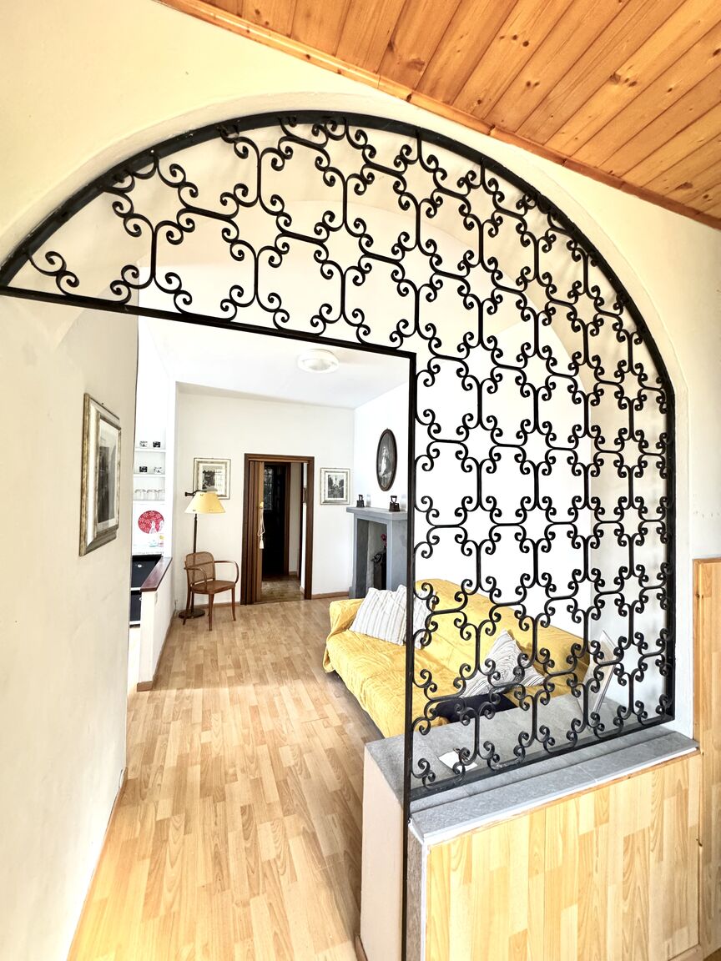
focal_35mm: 14
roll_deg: -1.2
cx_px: 360
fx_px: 389
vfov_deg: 102.1
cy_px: 480
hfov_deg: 85.7
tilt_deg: +1.4
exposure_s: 1/60
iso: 640
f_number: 2.2
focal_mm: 2.22
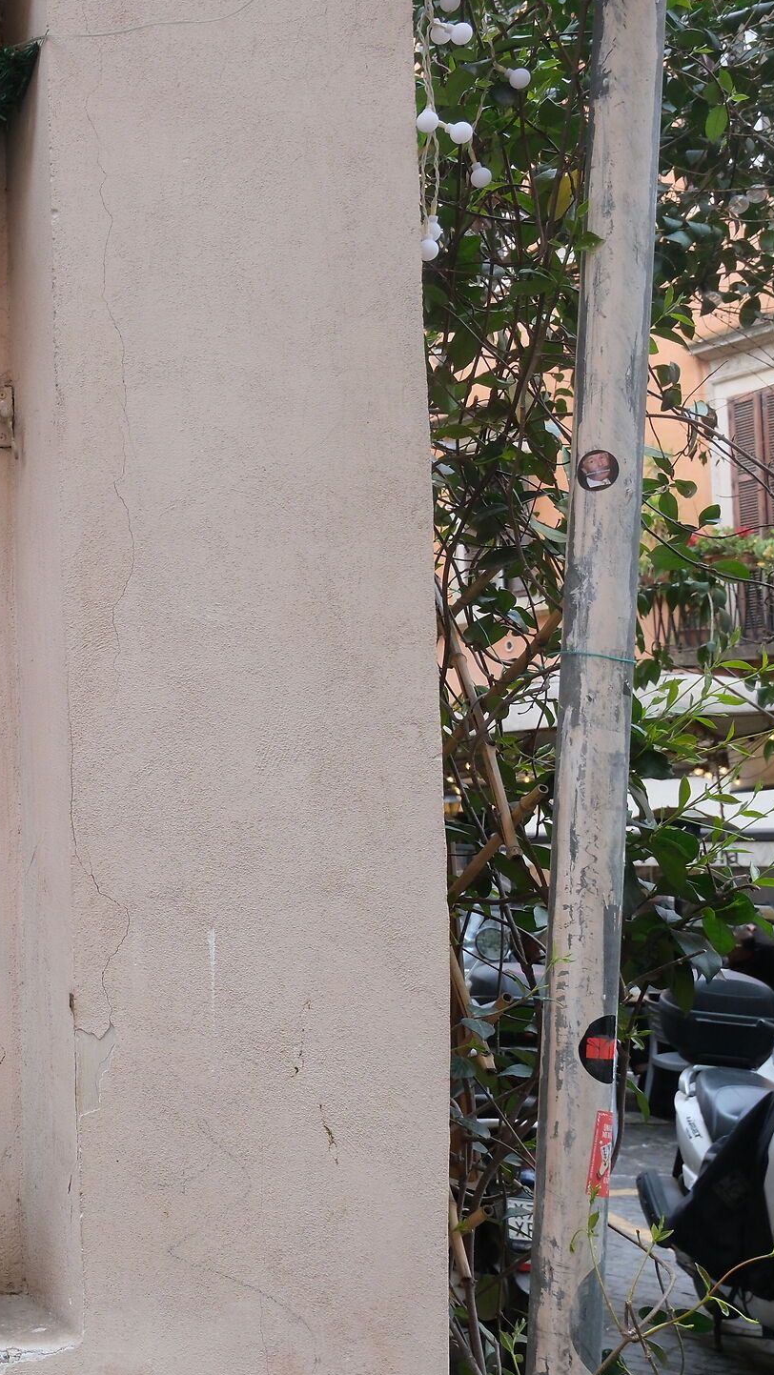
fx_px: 1970
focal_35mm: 54
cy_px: 692
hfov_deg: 20.0
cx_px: -298
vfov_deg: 38.5
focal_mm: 20.4
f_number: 7.1
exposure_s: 1/170
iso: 640
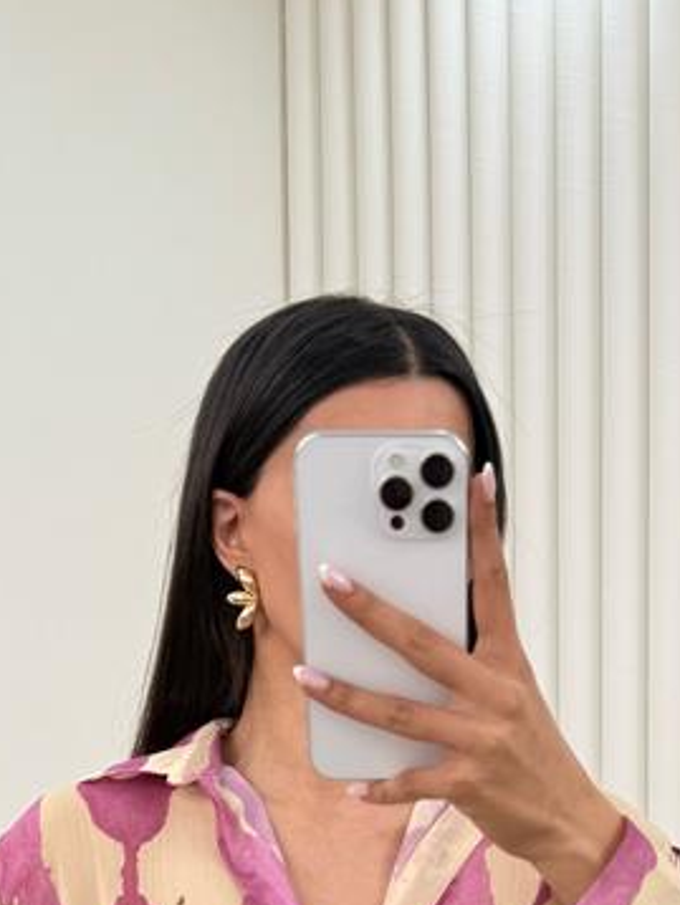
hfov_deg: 23.2
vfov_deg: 27.6
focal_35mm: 63
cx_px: 456
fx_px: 1648
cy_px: 1039
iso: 80
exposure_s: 1/412
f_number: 1.78
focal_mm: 6.76
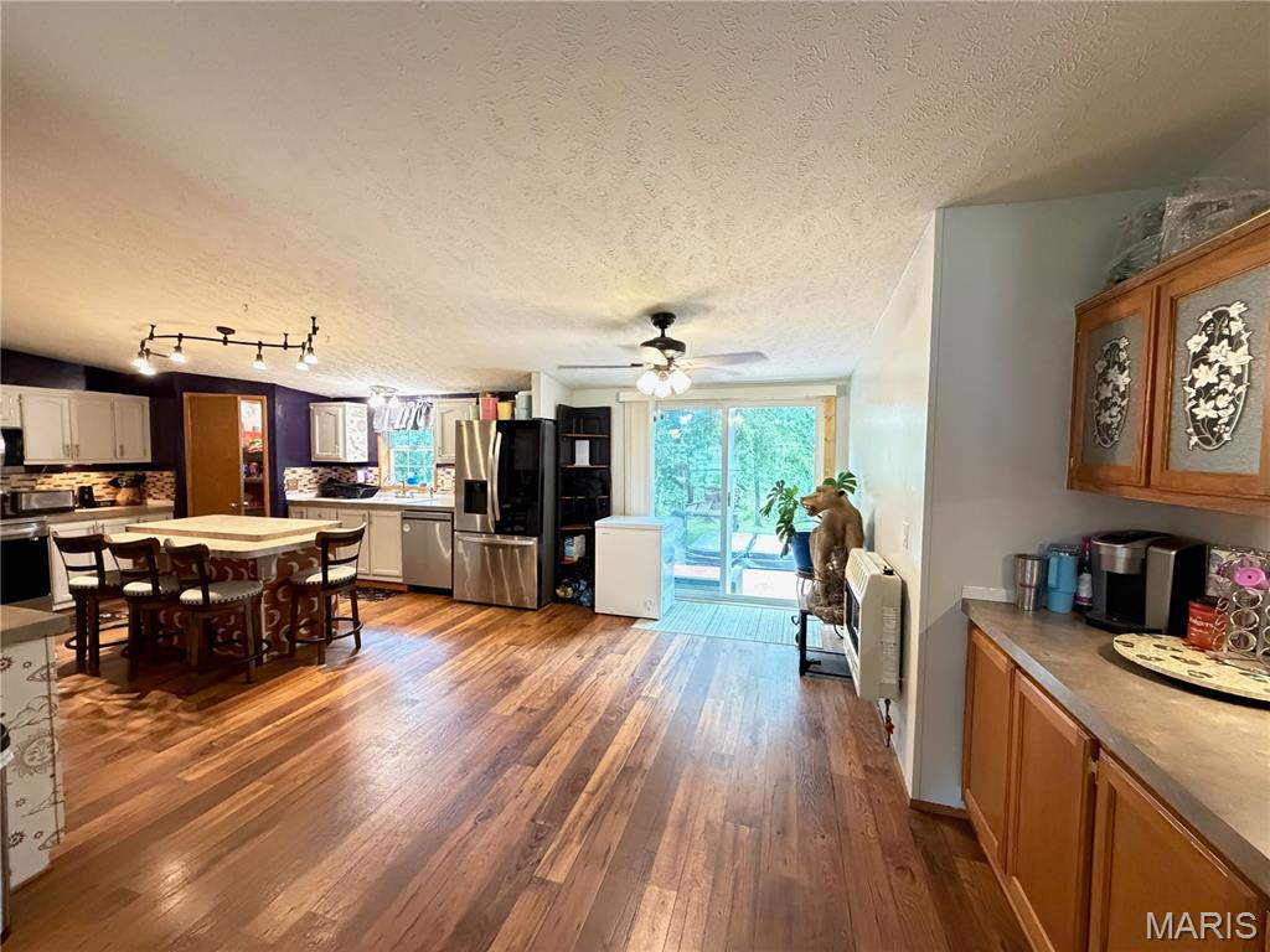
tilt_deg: -3.4
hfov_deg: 102.1
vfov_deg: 85.7
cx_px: 635
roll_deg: -0.5
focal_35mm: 14
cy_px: 476
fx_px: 514
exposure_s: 1/60
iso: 1000
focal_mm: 2.22
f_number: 2.2
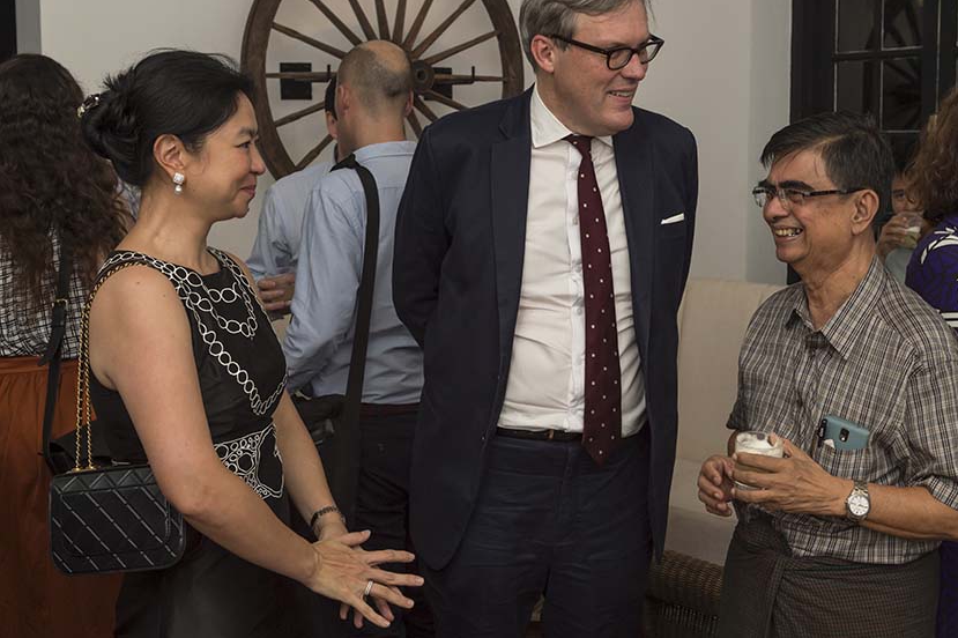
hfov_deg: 44.4
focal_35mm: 44
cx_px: 535
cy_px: 272
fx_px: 1170
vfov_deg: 30.4
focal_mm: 38
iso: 800
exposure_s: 1/60
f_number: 7.1
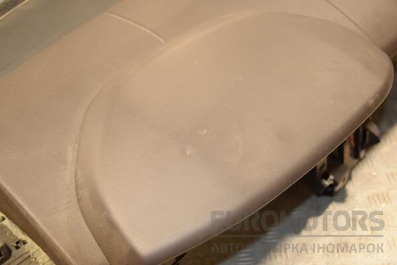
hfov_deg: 38.9
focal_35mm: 51
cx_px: 198
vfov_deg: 26.5
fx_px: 562
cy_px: 132
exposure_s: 1/125
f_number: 5
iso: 800
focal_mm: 34
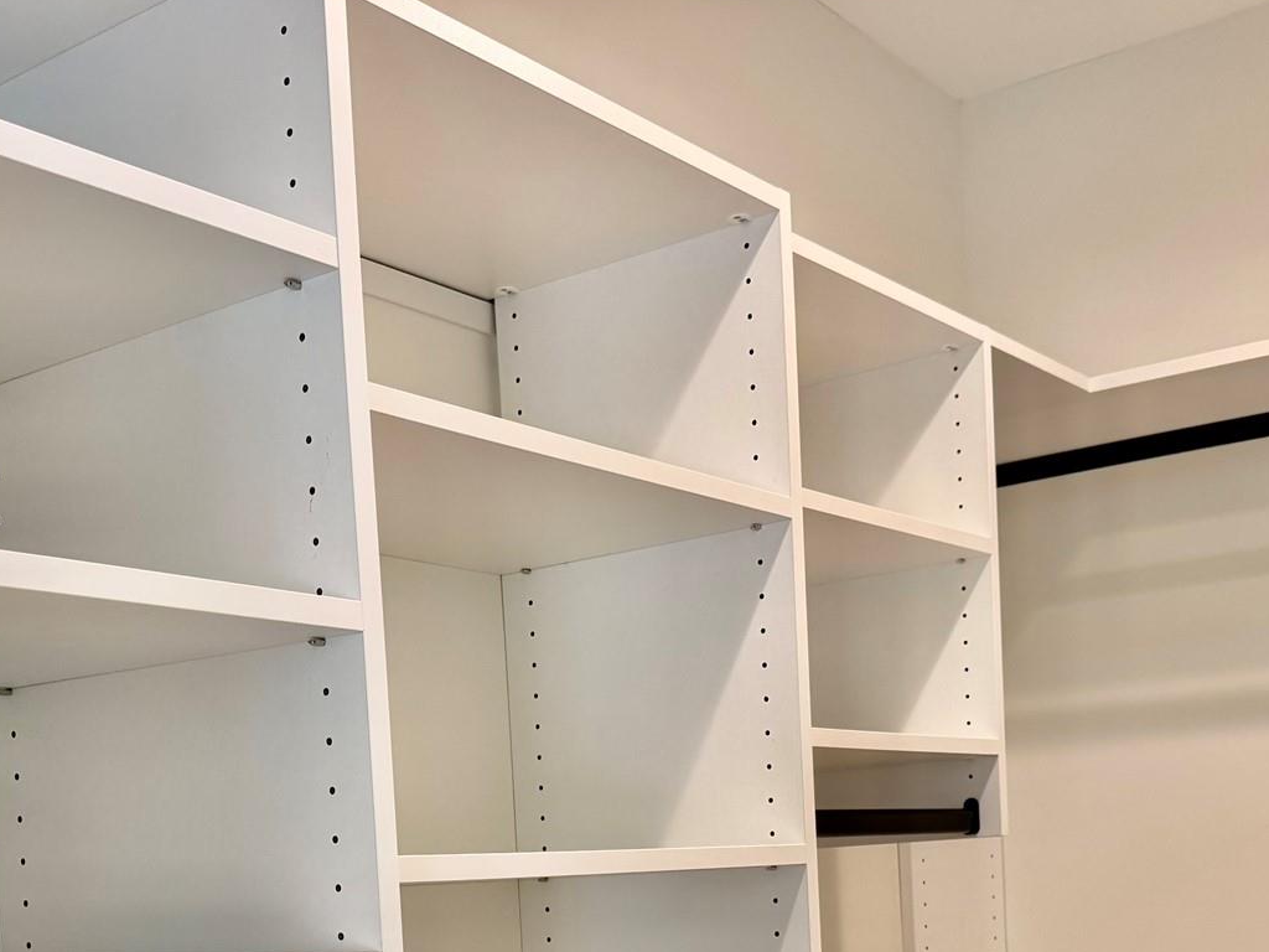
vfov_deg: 28.5
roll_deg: +3.3
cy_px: 938
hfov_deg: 39.7
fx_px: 1760
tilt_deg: -2.4
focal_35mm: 48
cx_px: 621
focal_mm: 6.76
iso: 160
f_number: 1.78
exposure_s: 1/120
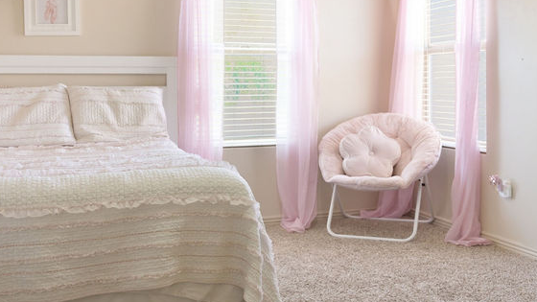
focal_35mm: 46
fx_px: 655
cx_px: 310
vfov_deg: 25.8
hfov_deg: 44.4
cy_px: 98
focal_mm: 24
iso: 250
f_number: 4
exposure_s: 1/30
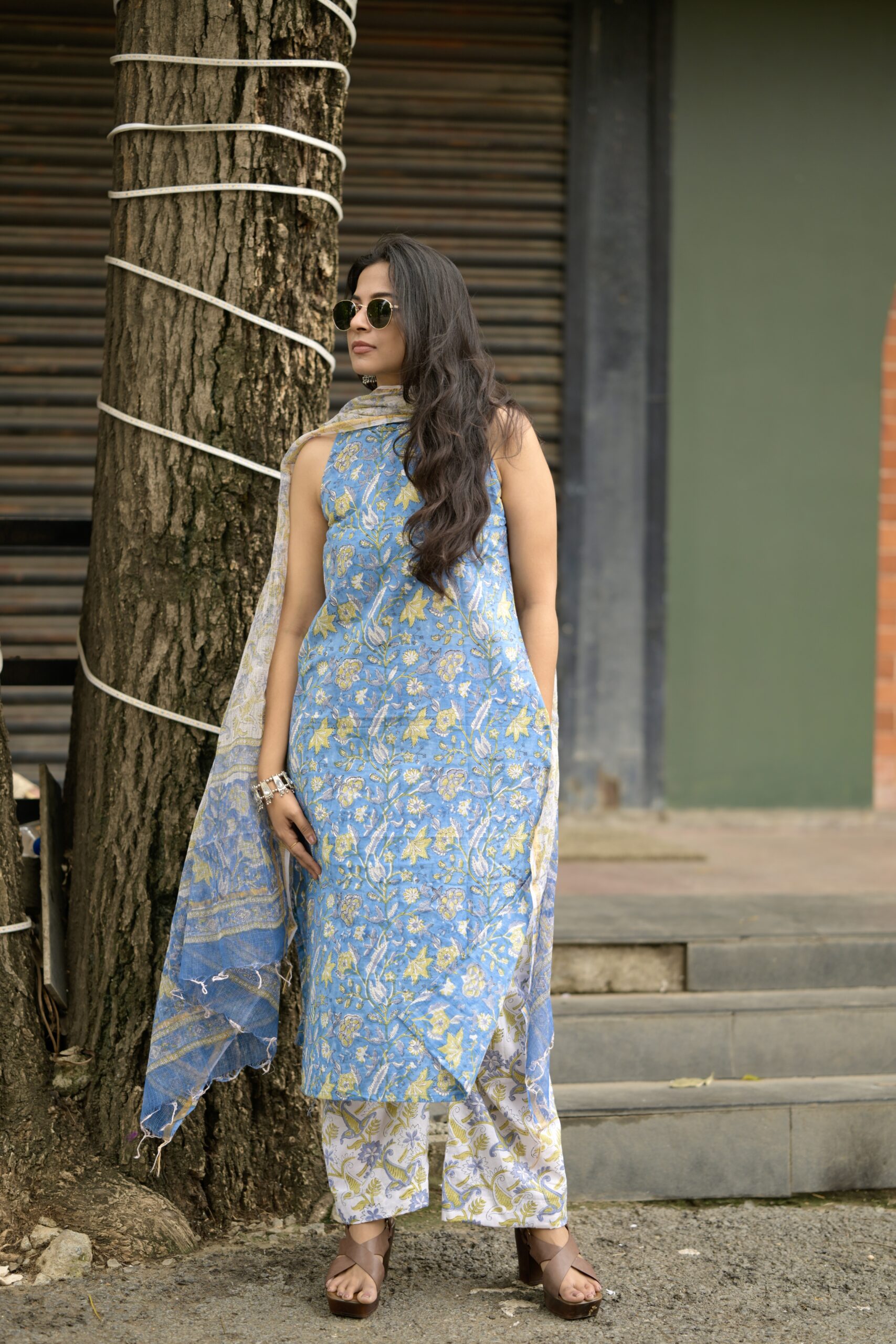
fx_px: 3173
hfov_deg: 16.1
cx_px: 448
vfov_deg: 23.9
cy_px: 672
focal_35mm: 85
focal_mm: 85
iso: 100
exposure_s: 1/400
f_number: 1.8
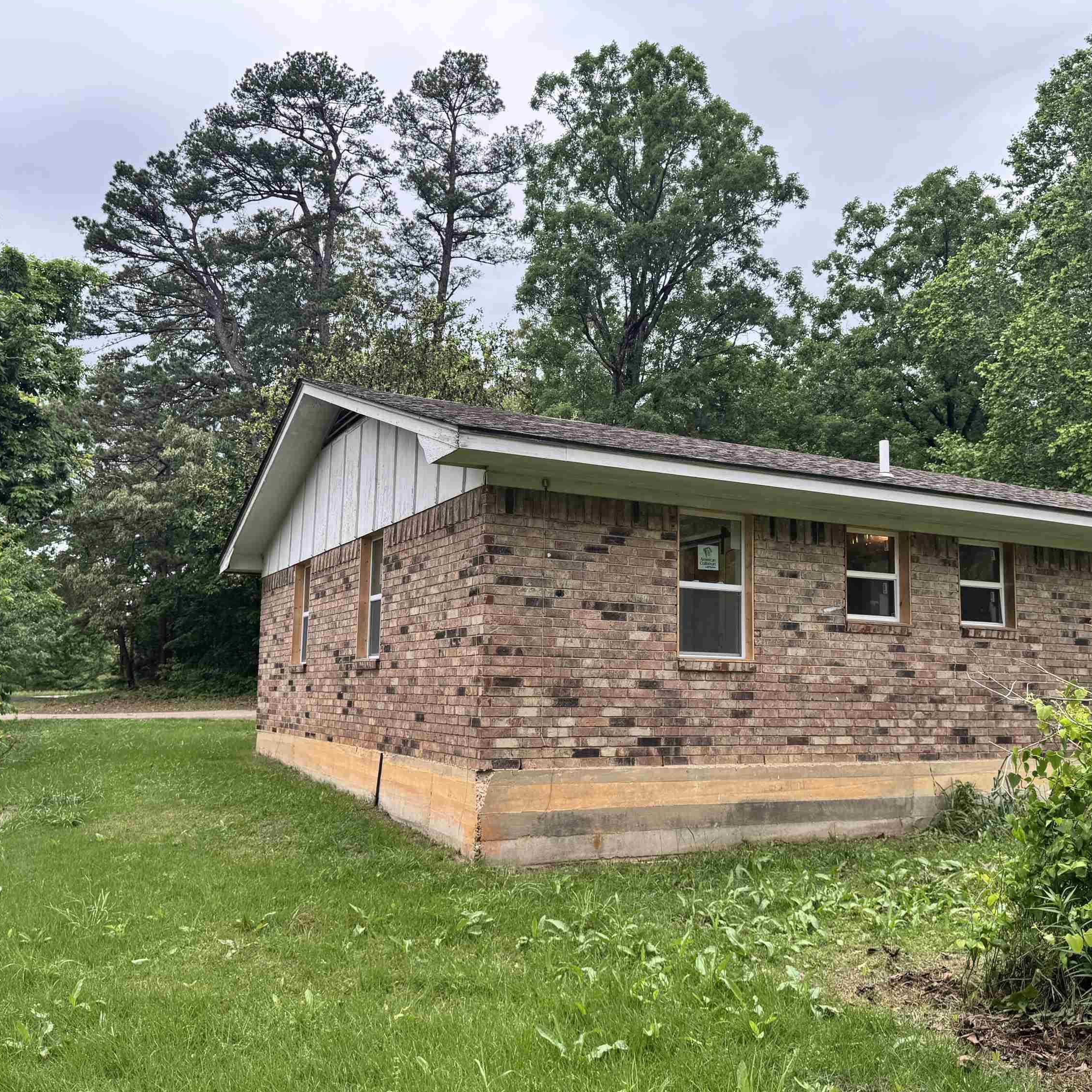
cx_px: 571
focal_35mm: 29
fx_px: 1035
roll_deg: -1.4
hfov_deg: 55.6
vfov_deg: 55.6
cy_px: 555
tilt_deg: +6.4
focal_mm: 6.76
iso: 80
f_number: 1.78
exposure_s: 1/488
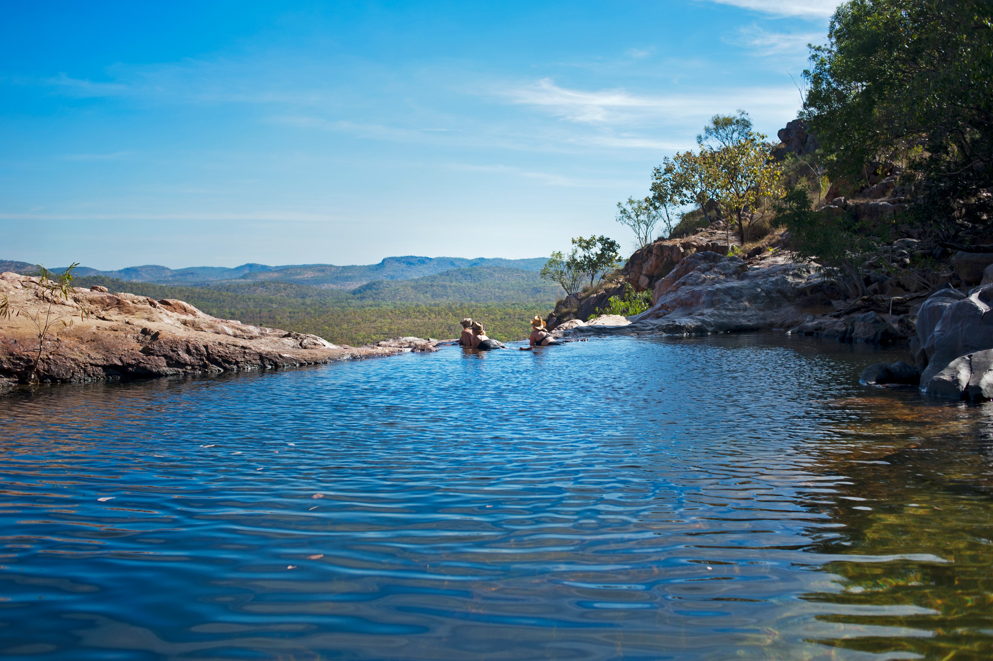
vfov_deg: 37.8
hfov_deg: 54.5
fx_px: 965
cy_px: 330
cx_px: 496
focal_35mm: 35
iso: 200
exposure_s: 1/1000
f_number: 4
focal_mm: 35
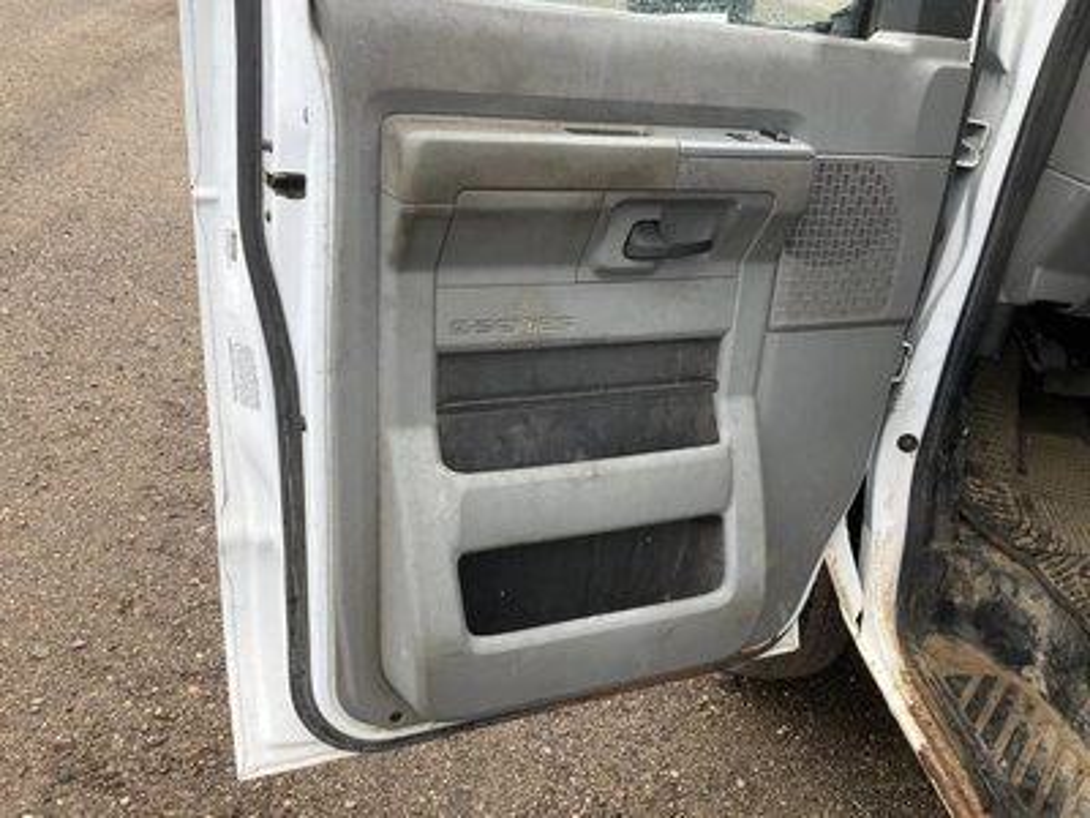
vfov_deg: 48.2
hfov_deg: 61.7
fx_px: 913
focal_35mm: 29
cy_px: 409
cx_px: 545
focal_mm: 3
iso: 25
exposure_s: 1/370
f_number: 1.8
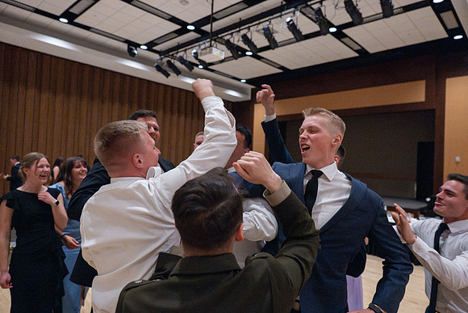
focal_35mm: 24
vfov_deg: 53.2
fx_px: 312
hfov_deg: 73.7
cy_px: 156
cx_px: 234
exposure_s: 1/400
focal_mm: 24
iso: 20000
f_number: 3.5
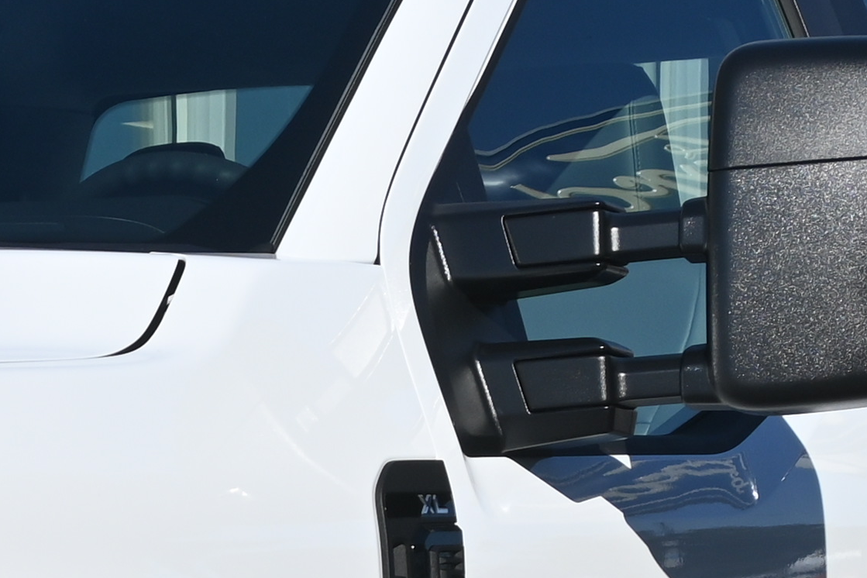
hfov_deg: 8.9
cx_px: -300
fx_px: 5484
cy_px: 1089
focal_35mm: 228
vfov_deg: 5.9
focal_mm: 30.5
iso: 100
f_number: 8
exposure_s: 1/500
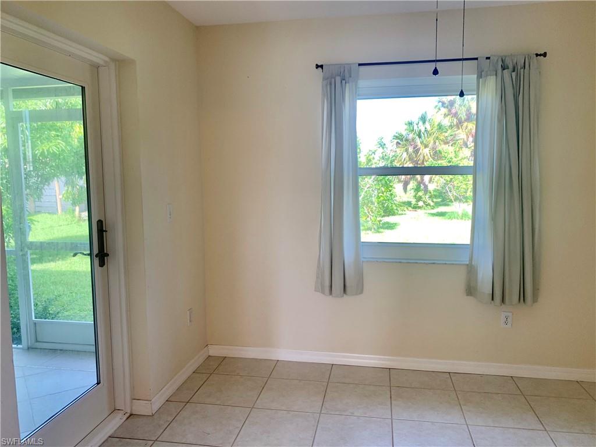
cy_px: 224
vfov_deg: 53.1
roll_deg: -0.1
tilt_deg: -3.4
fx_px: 448
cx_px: 298
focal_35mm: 26
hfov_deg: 67.3
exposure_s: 1/120
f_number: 1.8
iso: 64
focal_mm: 4.25
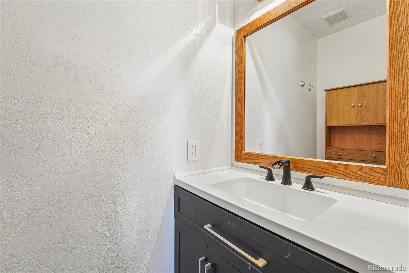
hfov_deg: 100.0
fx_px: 172
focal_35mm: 15
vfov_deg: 76.9
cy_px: 136
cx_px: 204
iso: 400
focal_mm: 15.1
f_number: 8
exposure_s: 1/15
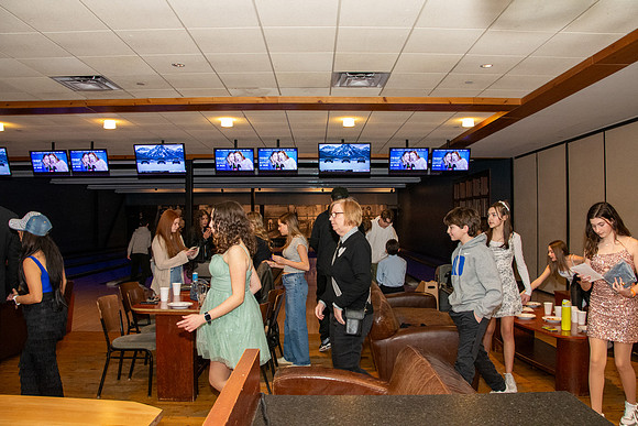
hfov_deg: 67.4
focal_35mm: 27
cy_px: 213
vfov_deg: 48.0
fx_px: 479
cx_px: 319
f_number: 5.6
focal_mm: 18
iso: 4000
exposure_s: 1/80
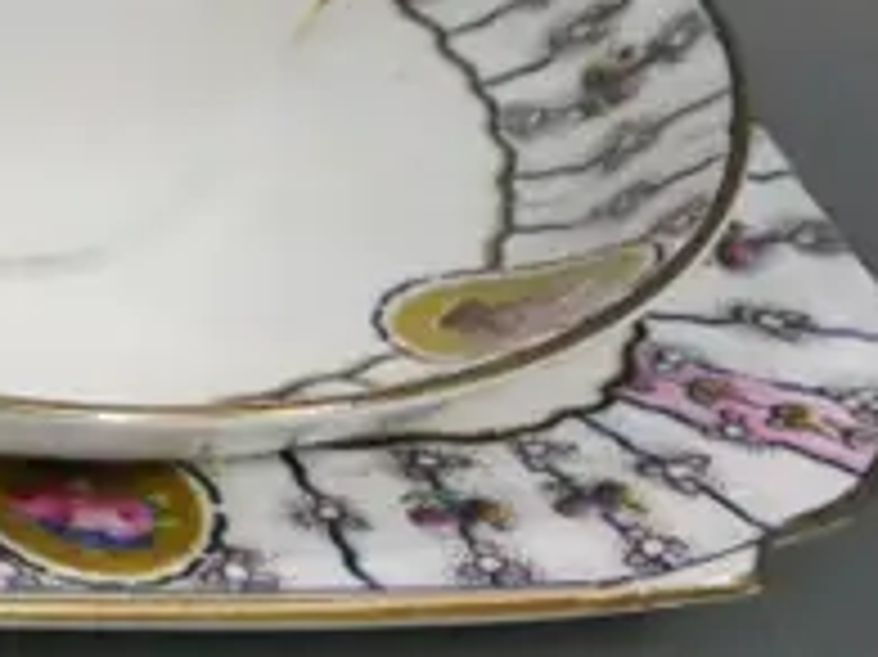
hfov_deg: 9.9
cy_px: -261
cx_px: -1108
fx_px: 4537
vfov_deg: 8.2
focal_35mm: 179
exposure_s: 1/250
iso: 3200
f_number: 4.5
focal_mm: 17
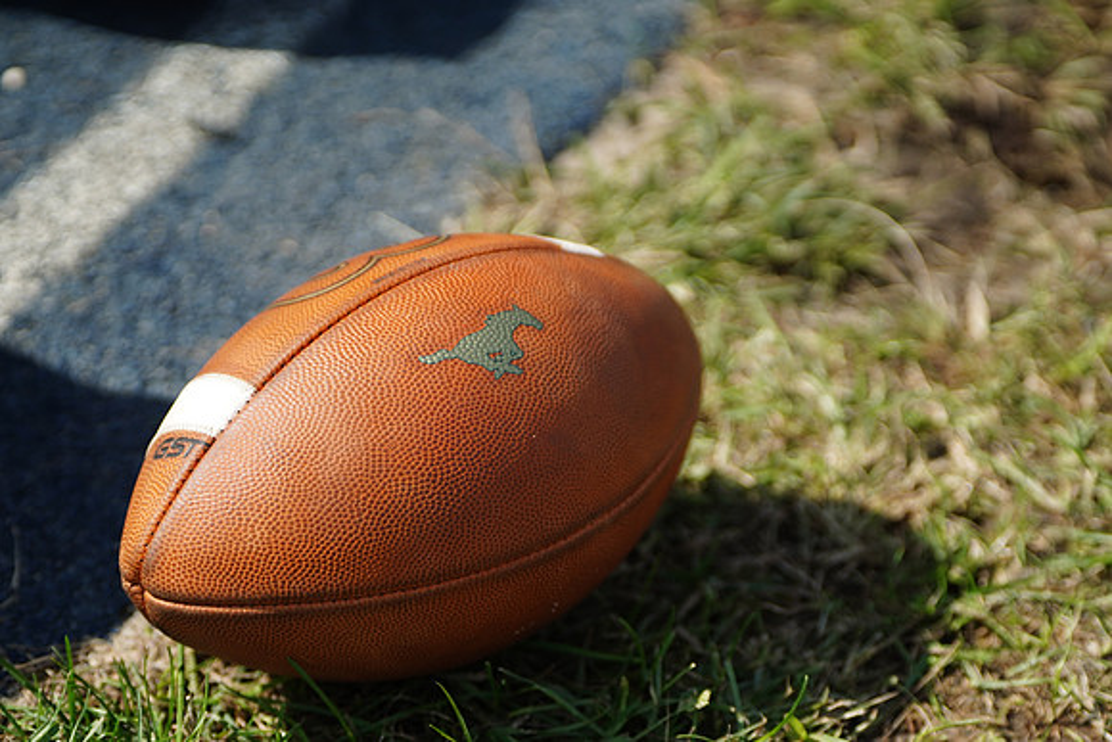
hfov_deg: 11.7
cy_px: 371
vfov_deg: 7.8
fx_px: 5437
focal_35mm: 176
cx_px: 556
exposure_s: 1/4000
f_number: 2.8
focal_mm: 176
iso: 400
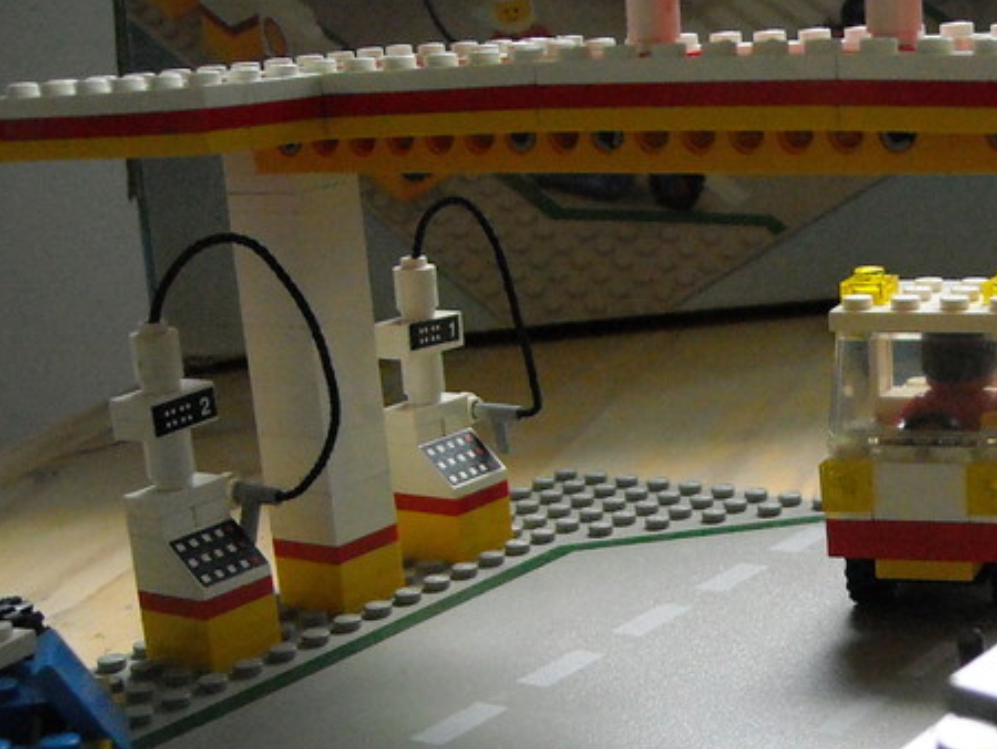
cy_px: 622
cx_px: 875
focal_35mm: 70
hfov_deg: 26.9
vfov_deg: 20.7
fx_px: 2017
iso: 475
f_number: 2.8
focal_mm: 5.7
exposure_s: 1/148
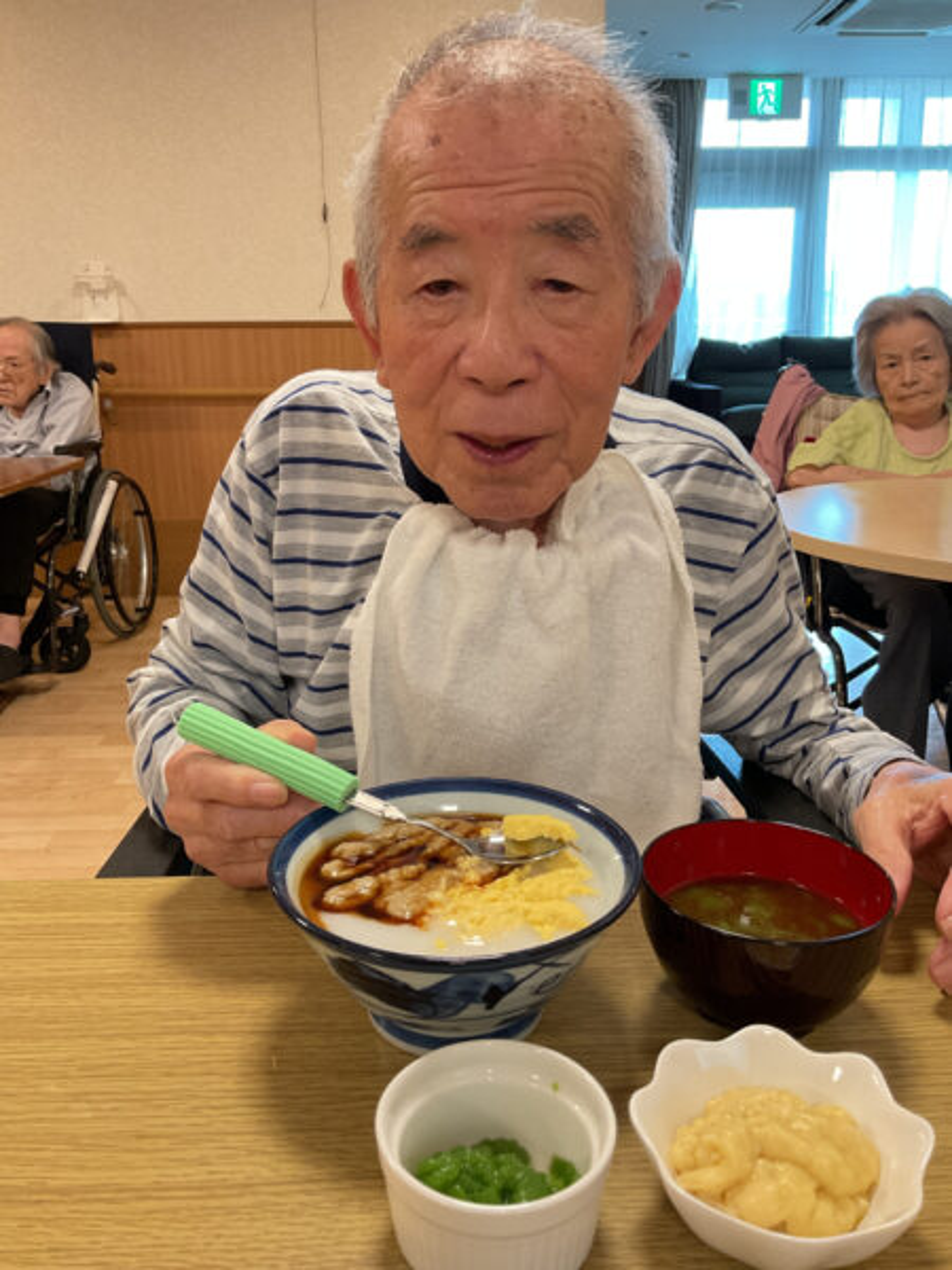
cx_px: 476
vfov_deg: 61.7
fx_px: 1063
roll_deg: +0.7
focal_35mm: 29
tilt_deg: -15.8
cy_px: 635
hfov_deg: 48.2
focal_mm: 3
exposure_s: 1/60
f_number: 1.8
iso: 100
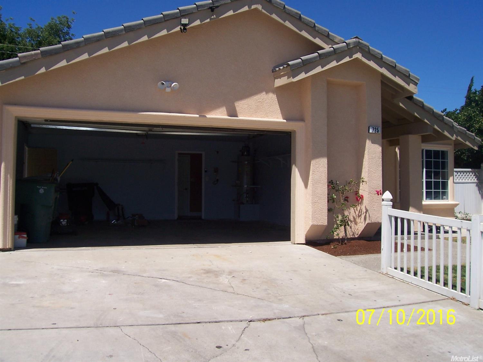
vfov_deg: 41.8
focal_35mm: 34
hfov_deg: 54.0
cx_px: 242
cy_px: 181
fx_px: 474
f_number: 5.6
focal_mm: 5.6
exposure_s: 1/750
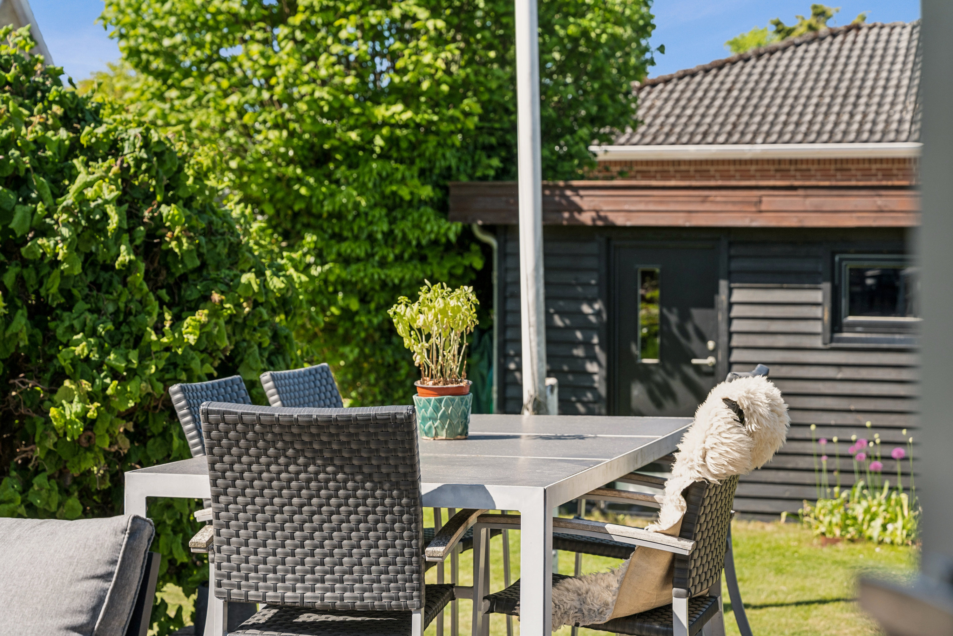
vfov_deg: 19.5
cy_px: 318
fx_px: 1853
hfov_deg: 28.8
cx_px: 476
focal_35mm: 70
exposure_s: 1/640
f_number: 6.3
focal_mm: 70
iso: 400
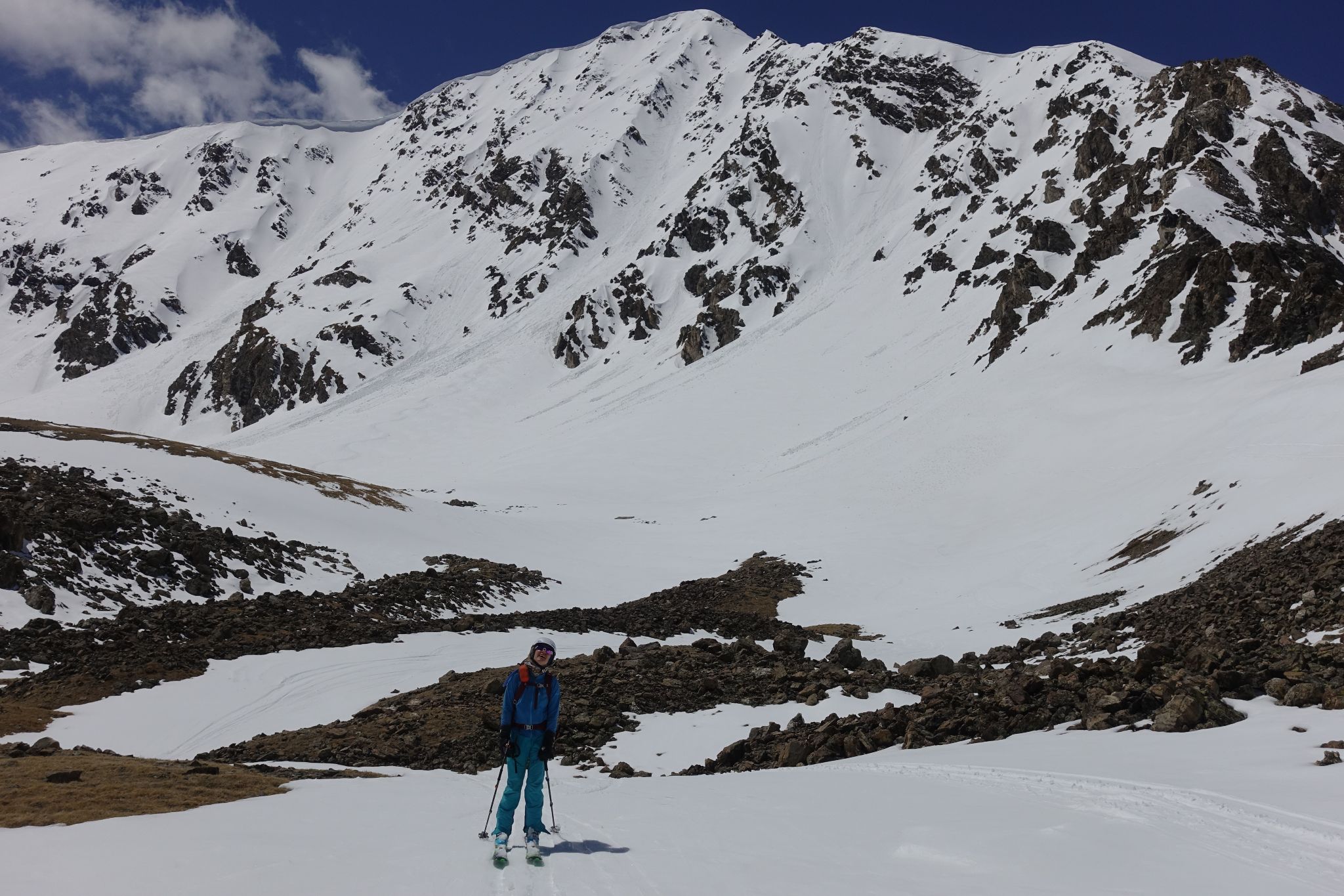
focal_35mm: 48
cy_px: 448
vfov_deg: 28.1
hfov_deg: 41.1
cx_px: 672
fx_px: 1792
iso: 125
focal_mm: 17.7
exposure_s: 1/400
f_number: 5.6
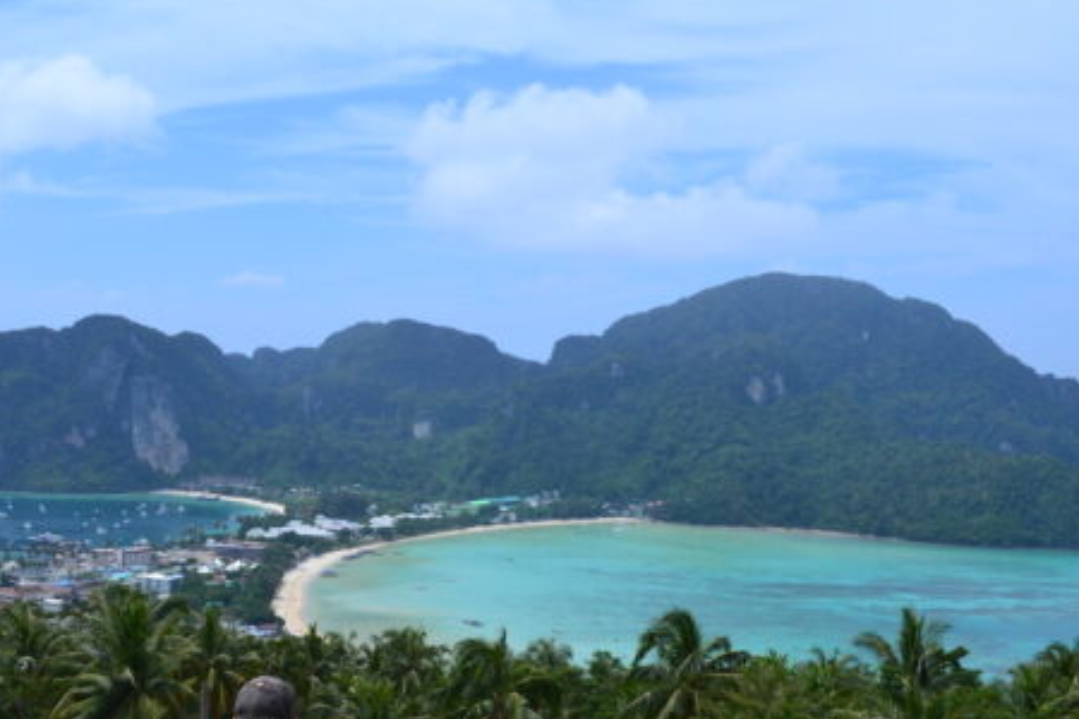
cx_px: 470
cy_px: 504
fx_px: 1259
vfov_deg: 31.5
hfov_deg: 46.3
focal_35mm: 42
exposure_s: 1/500
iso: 360
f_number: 11
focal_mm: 18
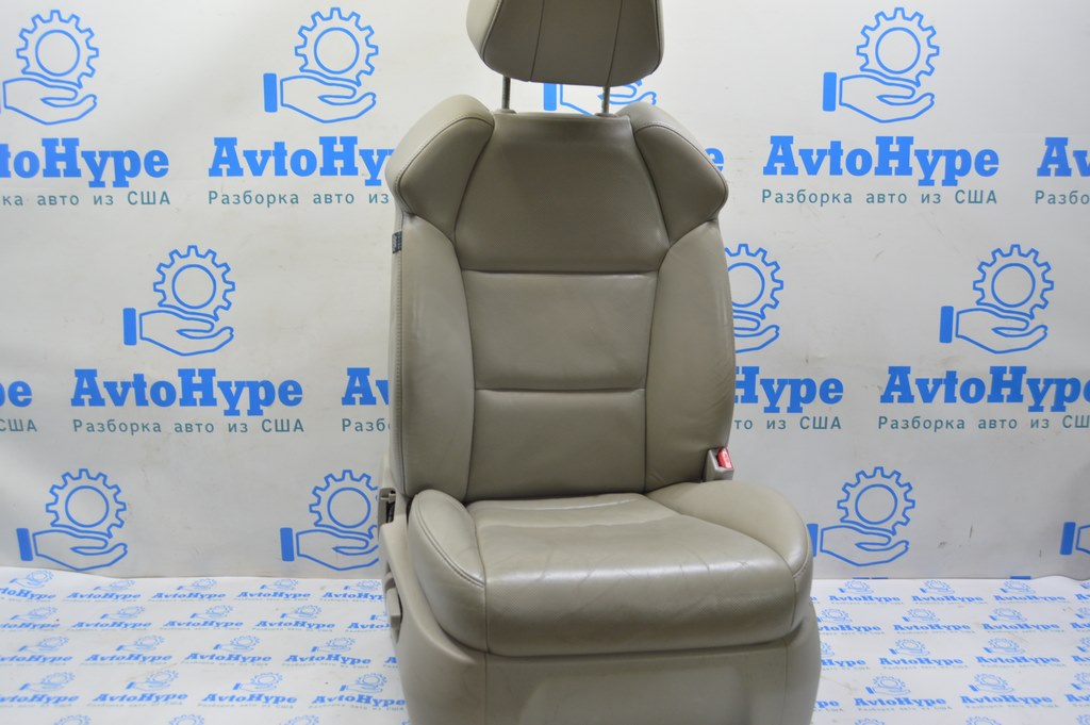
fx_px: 908
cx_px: 545
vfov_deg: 43.5
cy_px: 362
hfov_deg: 62.0
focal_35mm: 30
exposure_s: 1/20
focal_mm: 20
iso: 400
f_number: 5.6
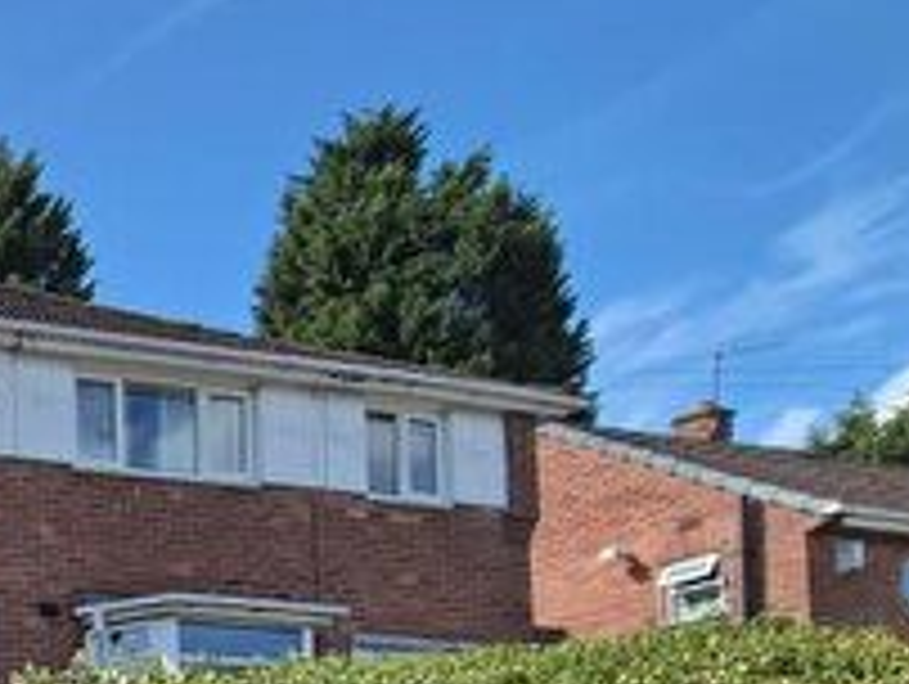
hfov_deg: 27.3
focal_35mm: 45
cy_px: 911
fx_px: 1183
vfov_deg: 26.7
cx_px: -490
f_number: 2.2
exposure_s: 1/1996
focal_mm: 2.2
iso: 50
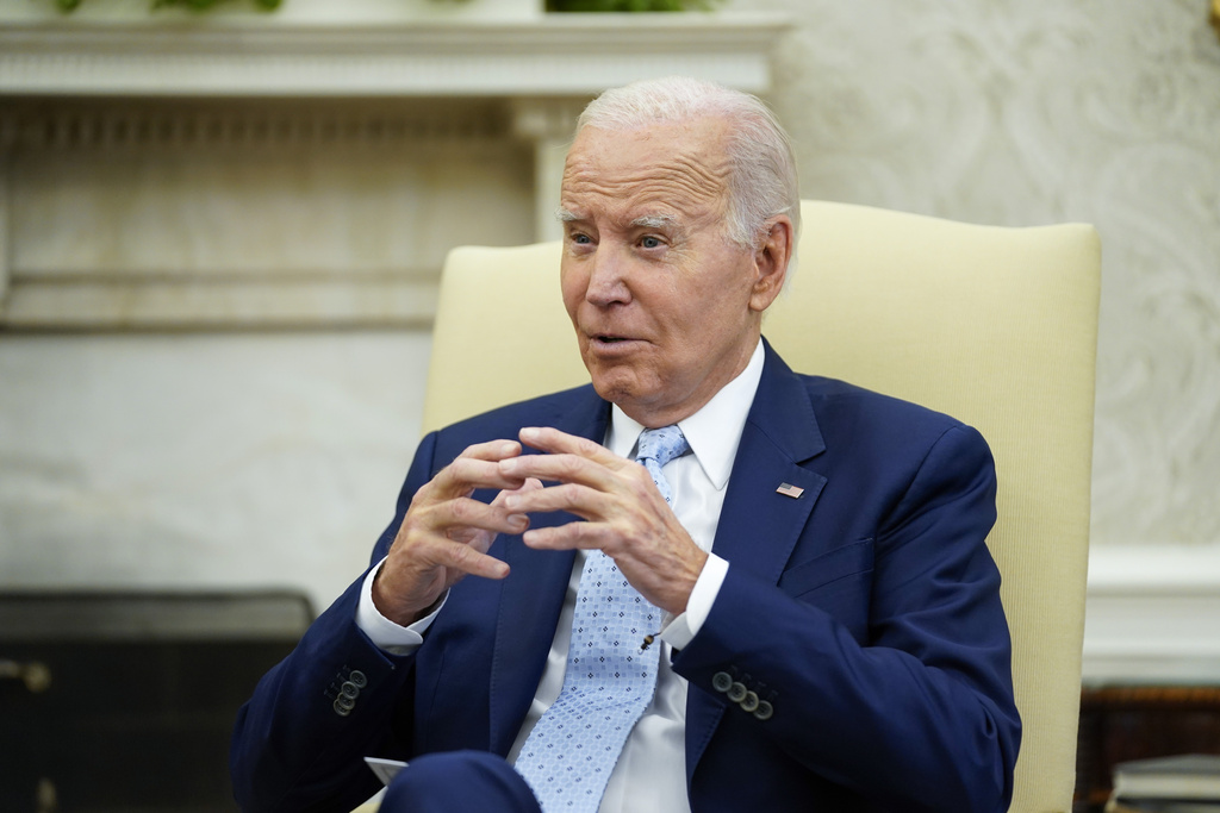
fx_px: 4982
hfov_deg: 14.0
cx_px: 610
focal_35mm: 147
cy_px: 406
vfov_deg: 9.3
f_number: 2.8
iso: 2000
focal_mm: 147
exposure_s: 1/320
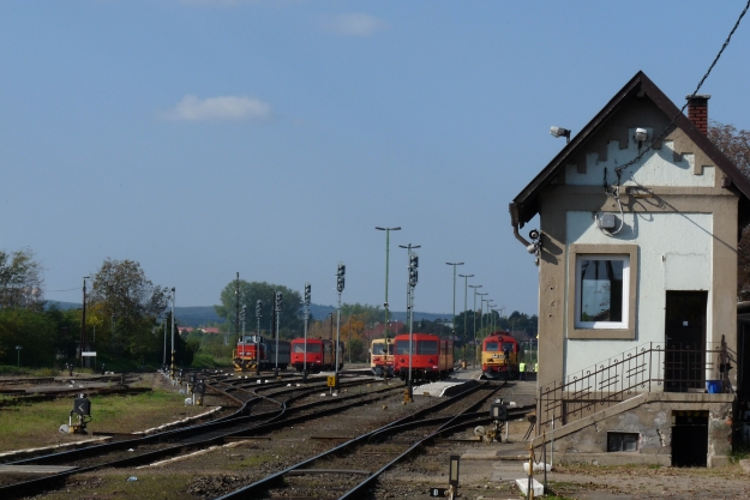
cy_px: 266
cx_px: 380
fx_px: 2417
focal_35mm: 116
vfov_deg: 11.8
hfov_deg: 17.6
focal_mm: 19.4
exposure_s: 1/500
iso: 100
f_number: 6.3
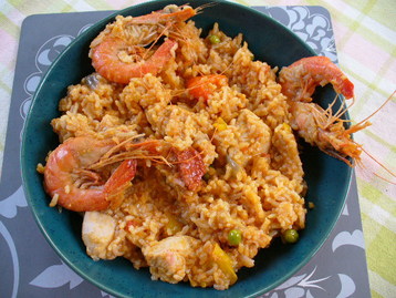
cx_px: 198
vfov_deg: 38.7
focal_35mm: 37
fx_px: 424
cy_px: 149
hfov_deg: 50.1
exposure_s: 1/40
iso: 100
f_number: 2.8
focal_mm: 6.1
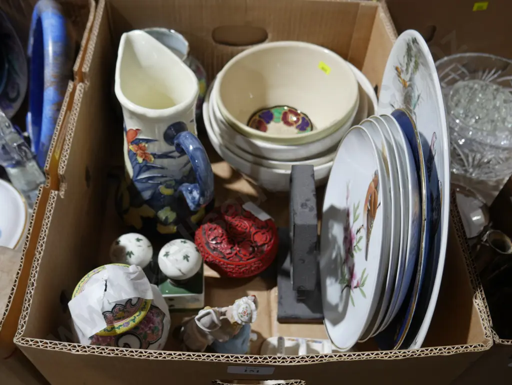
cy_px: 192
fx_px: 503
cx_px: 256
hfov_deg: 53.9
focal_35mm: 34
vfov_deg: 41.8
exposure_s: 1/60
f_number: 4
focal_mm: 17
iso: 400
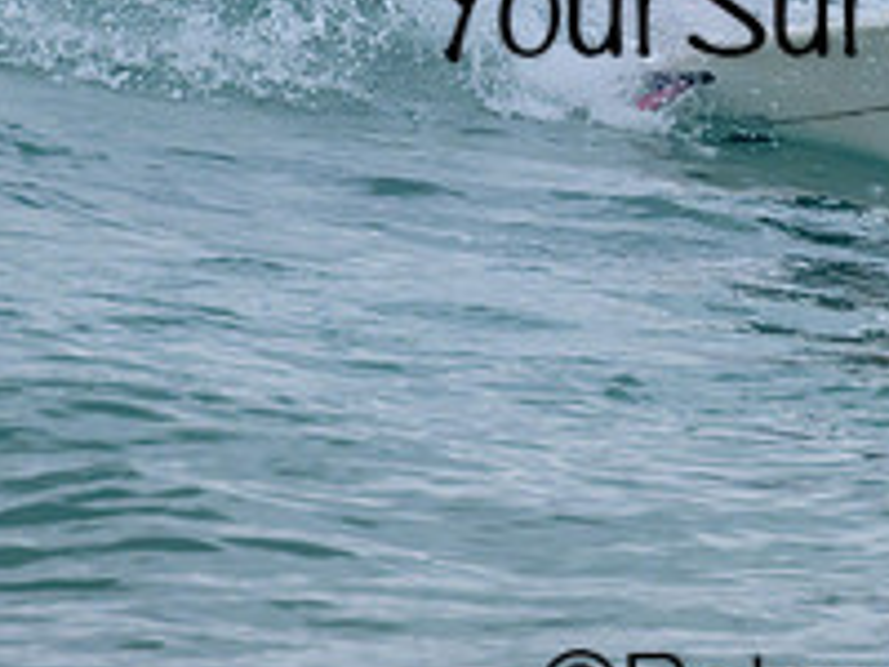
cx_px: 885
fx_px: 58580
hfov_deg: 0.9
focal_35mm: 2281
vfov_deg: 0.7
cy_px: -47
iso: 1400
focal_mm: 800
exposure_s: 1/2000
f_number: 11
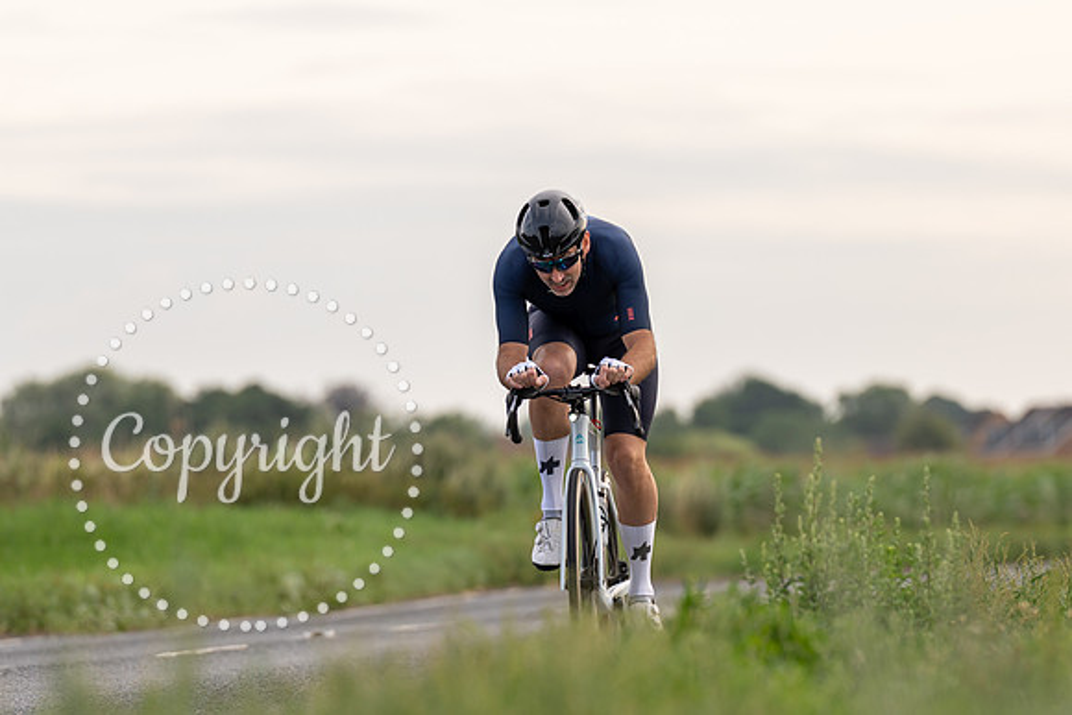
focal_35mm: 321
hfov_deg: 6.4
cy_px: 444
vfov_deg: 4.3
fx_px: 9571
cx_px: 633
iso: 100
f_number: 3.5
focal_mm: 200
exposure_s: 1/800
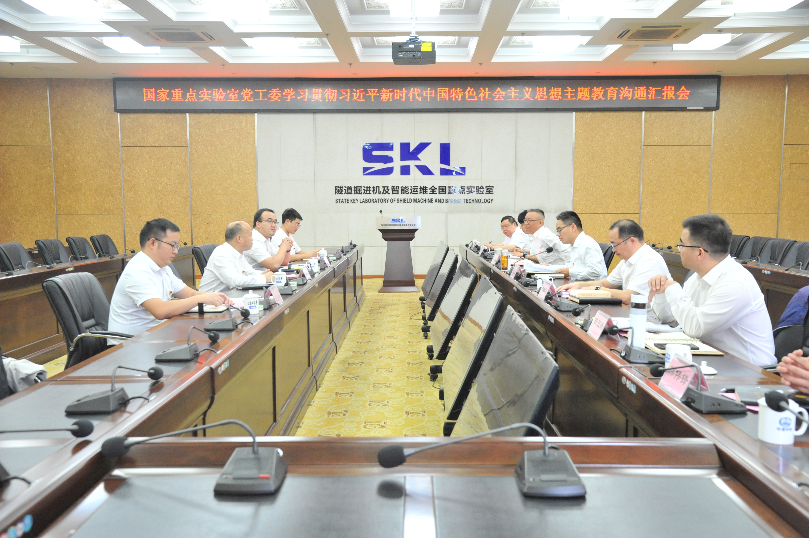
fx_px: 719
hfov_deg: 58.7
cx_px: 404
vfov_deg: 41.1
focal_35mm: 32
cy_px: 269
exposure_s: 1/80
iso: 4000
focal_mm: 32
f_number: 4.5
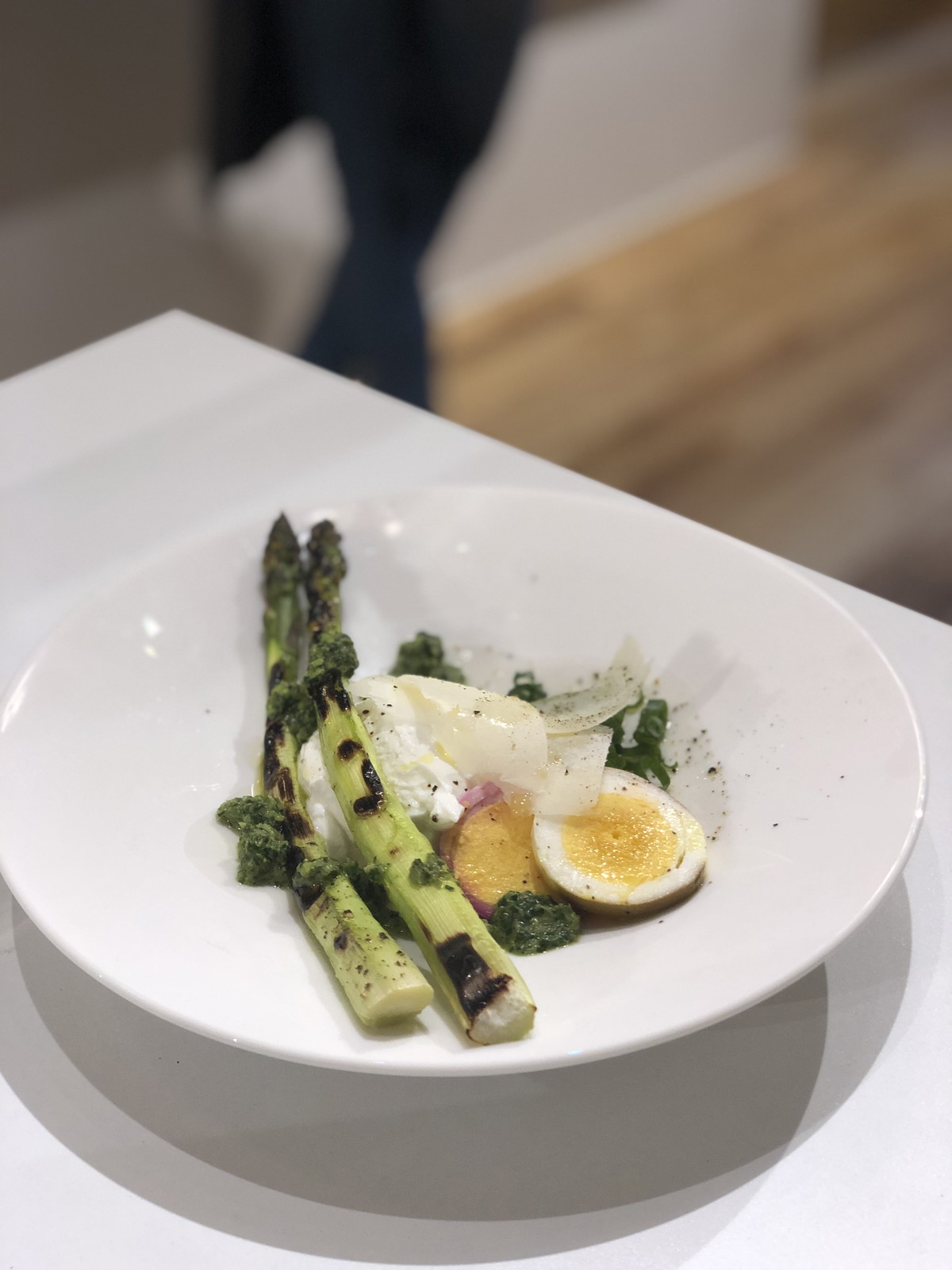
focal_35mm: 52
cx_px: 476
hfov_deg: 28.0
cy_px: 635
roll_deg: -0.2
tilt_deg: -33.7
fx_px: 1907
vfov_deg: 36.8
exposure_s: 1/60
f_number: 2.4
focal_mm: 6
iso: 64
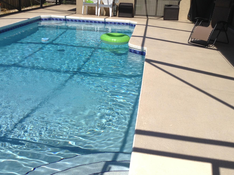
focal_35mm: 43
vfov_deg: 33.3
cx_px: 106
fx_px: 290
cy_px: 65
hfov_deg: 43.9
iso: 25
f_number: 2.4
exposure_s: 1/1016
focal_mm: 3.3
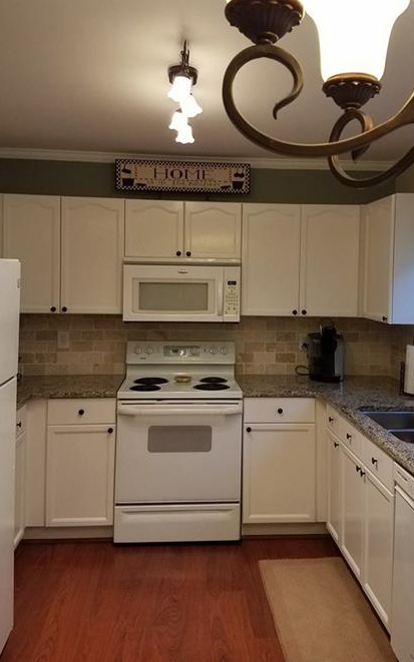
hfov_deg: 39.3
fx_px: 578
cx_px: 243
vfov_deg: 59.5
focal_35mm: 32
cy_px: 290
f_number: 1.7
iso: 125
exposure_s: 1/60
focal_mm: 4.2
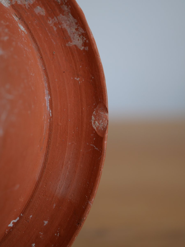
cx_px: 92
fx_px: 428
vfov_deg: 32.2
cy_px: 124
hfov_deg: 24.4
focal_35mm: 60
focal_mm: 30
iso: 200
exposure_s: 1/60
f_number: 2.8
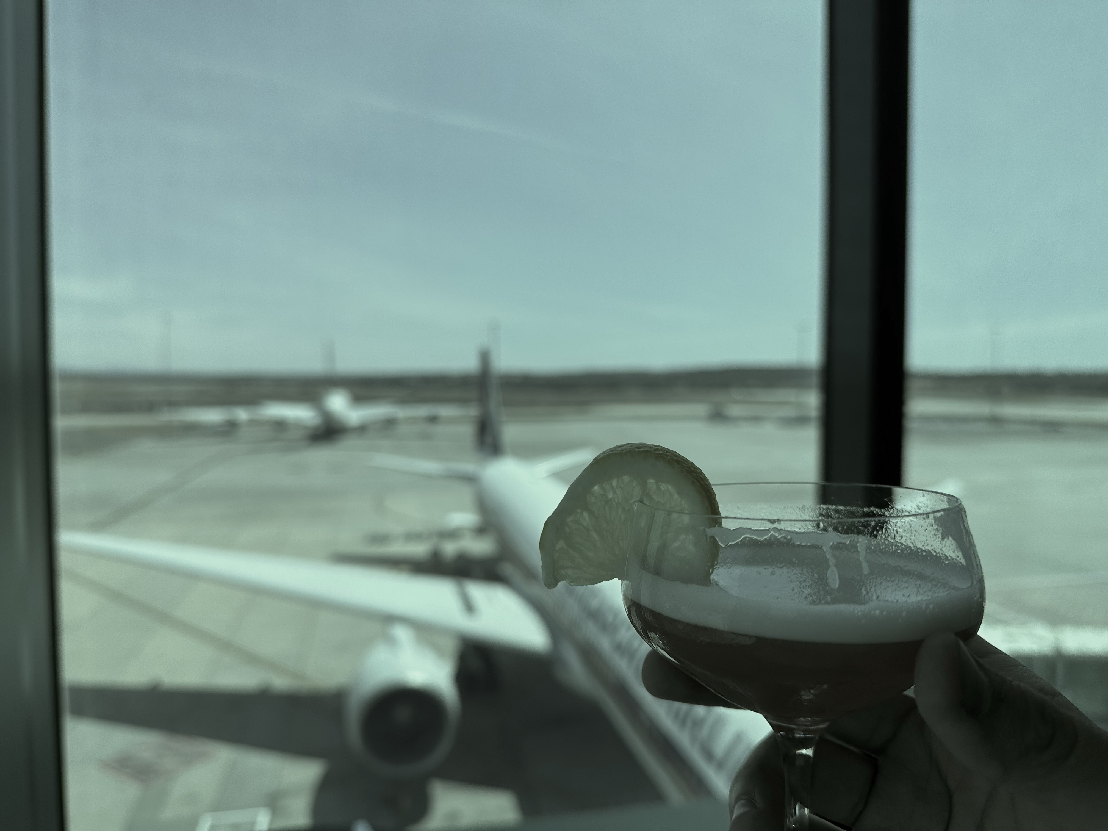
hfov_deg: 71.6
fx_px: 768
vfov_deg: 56.8
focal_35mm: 24
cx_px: 554
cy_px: 416
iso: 80
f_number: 1.78
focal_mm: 6.86
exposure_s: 1/4016
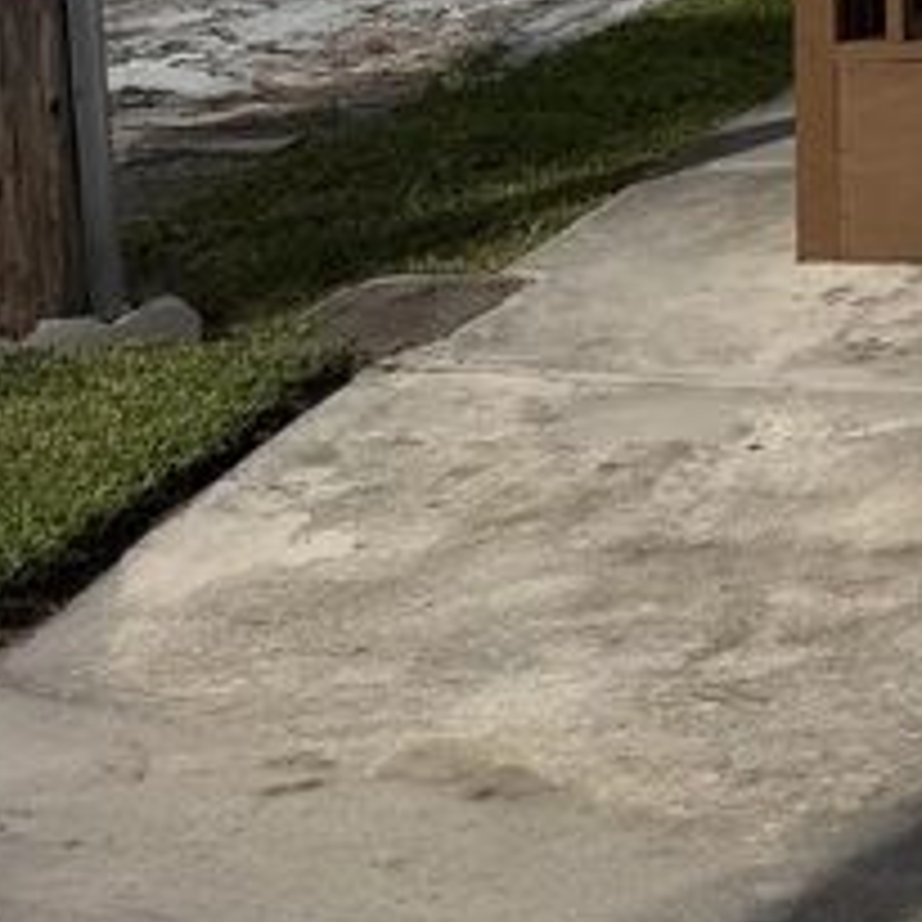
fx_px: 3194
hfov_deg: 13.7
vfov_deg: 15.4
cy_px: -355
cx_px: 1907
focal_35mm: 106
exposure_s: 1/17544
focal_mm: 6.76
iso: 80
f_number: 1.78
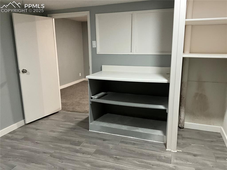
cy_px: 85
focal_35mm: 29
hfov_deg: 61.7
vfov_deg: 48.2
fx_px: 190
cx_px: 114
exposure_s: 1/60
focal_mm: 3
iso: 250
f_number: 1.8
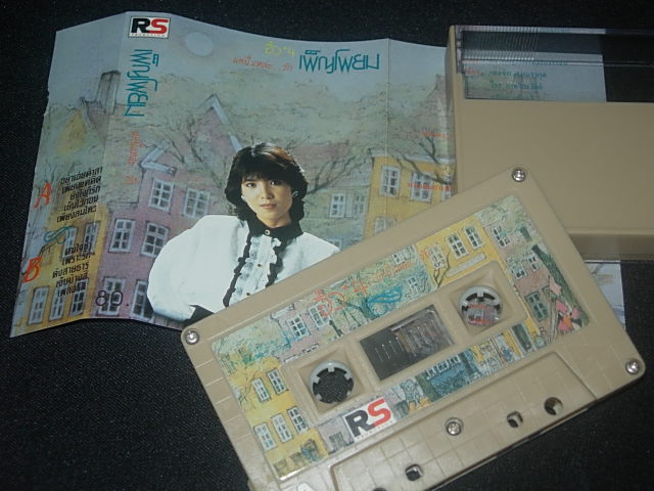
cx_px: 327
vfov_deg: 20.4
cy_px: 246
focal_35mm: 72
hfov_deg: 27.0
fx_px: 1360
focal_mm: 14.9
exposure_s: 1/64
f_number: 3.7
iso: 79
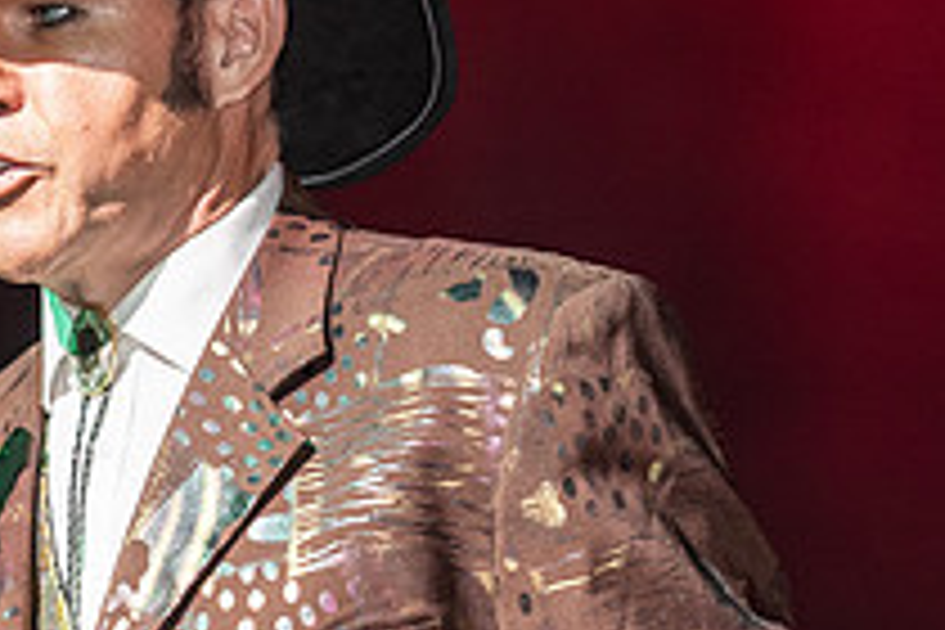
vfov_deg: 3.7
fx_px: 9790
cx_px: -261
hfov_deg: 5.5
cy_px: 398
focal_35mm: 373
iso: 500
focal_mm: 135
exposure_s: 1/250
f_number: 1.8
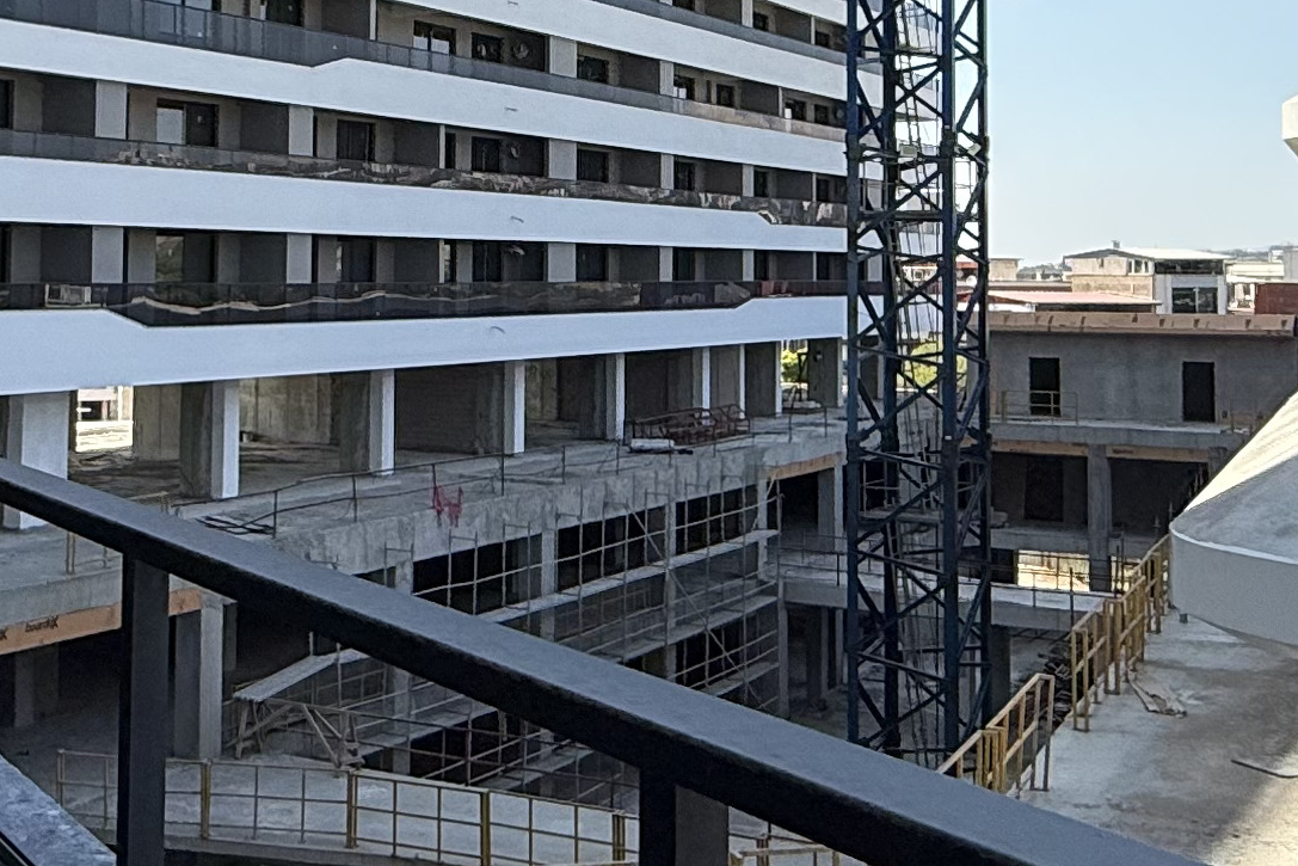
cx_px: 521
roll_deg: +0.1
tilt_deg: +5.6
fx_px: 1947
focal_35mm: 54
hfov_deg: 36.7
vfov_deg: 24.6
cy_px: 168
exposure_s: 1/2092
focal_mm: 2.22
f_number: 2.2
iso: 50
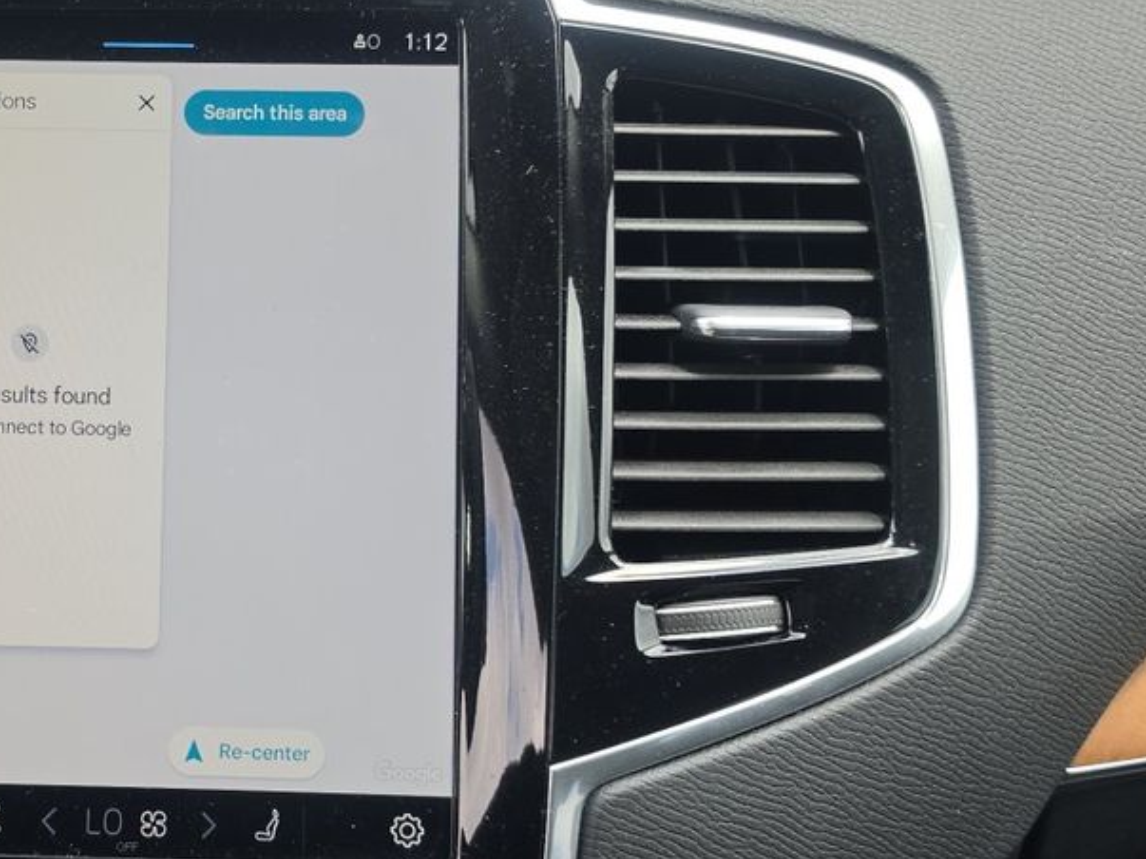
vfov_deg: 24.0
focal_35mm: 61
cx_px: 158
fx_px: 2019
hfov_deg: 30.5
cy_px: 464
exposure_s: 1/143
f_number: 1.4
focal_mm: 6.5
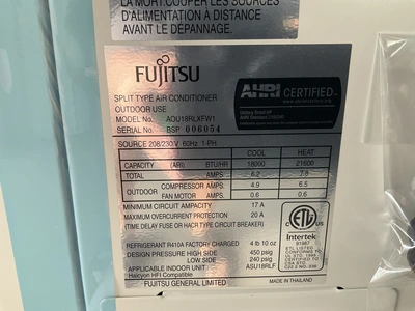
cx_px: 208
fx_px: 348
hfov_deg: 61.7
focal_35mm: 29
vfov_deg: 48.2
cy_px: 156
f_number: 1.8
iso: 64
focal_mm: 3
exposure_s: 1/88
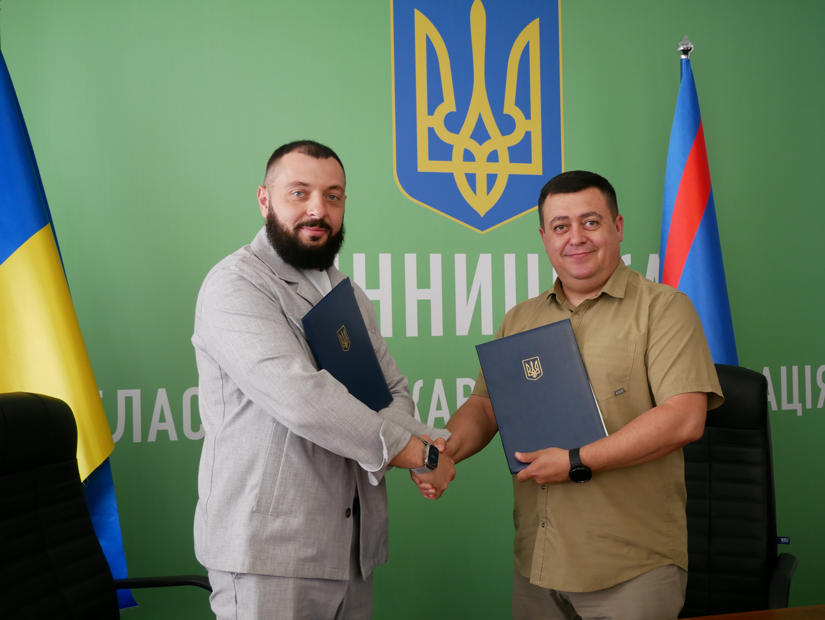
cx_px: 412
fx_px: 954
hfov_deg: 46.8
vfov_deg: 36.0
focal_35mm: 40
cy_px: 310
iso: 640
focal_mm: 20
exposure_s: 1/60
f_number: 4.1
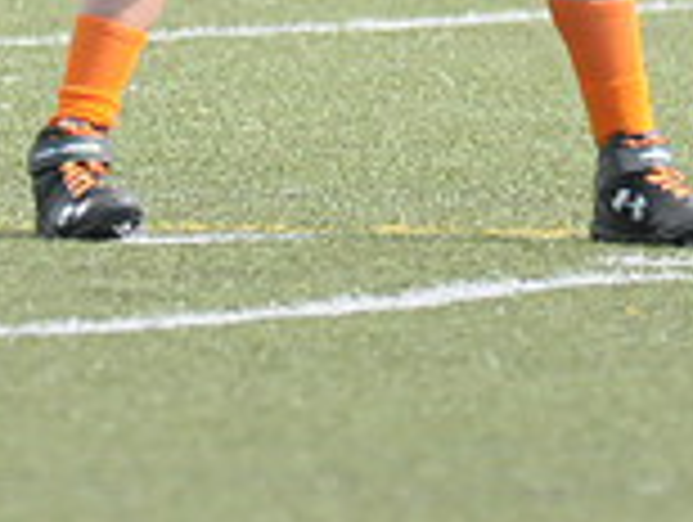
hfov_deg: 1.3
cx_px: 418
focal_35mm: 1515
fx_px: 30377
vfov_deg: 1.0
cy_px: -259
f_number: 4
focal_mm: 280
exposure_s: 1/5000
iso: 1600
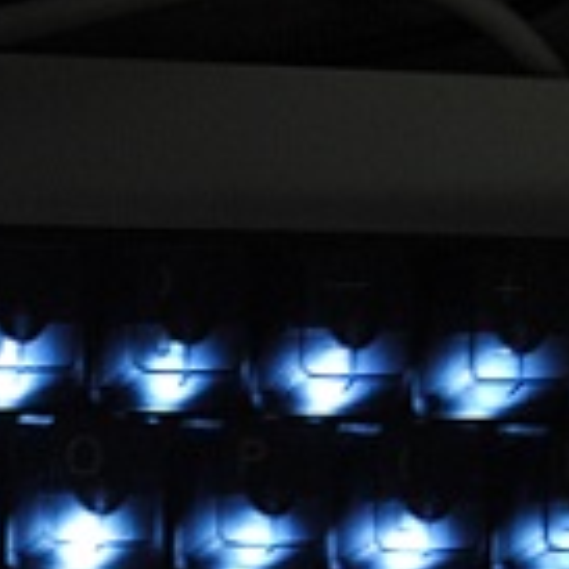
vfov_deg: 12.8
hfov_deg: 12.5
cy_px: 714
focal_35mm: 132
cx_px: -301
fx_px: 2455
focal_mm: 24
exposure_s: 1/10
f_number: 4
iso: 400
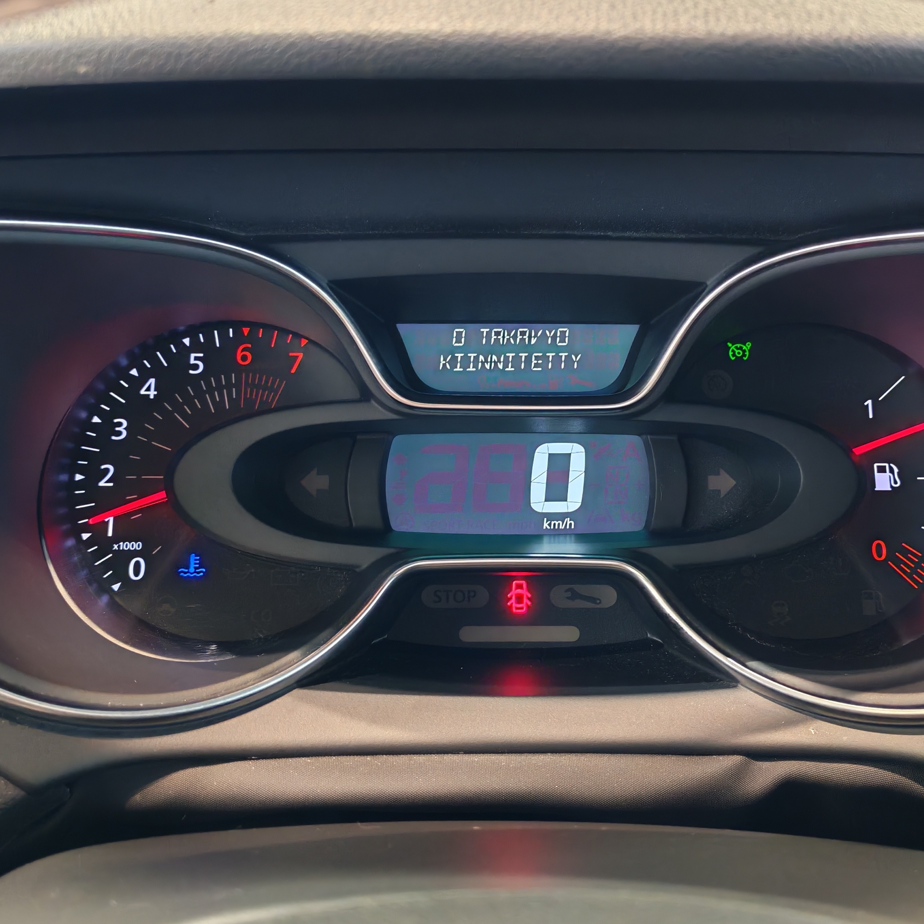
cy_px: 465
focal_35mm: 42
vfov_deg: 40.0
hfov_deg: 39.9
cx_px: 533
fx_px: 1268
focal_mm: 6.12
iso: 1337
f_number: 1.9
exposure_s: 1/50
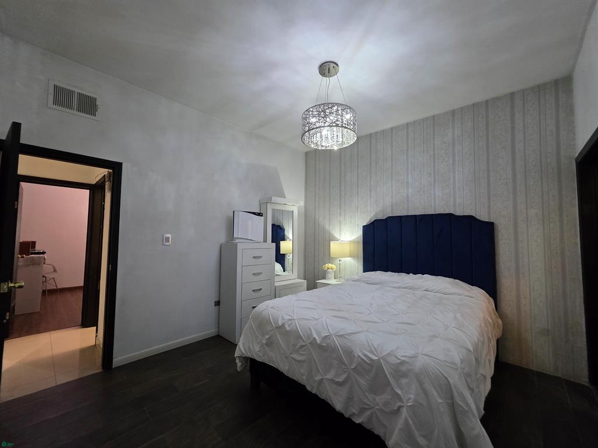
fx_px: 225
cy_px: 224
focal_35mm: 13
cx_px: 299
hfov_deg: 106.2
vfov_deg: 89.9
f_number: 1.9
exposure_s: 1/60
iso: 400
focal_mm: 2.2
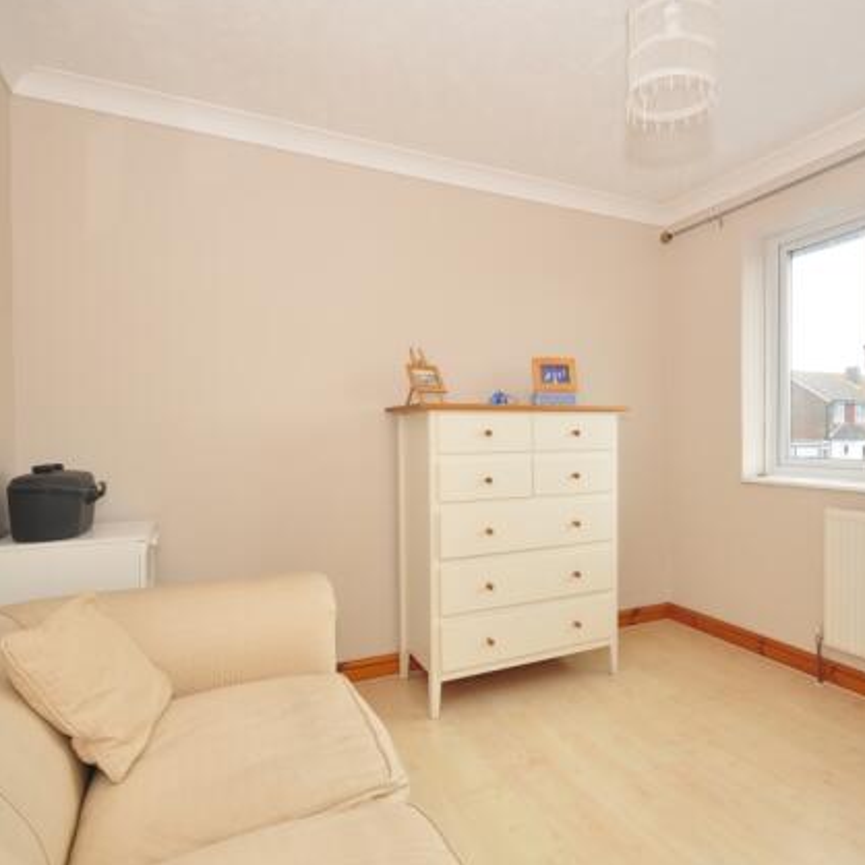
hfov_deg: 74.2
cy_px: 426
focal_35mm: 20
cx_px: 509
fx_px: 565
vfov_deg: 74.8
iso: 200
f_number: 9
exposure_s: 1/40
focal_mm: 10
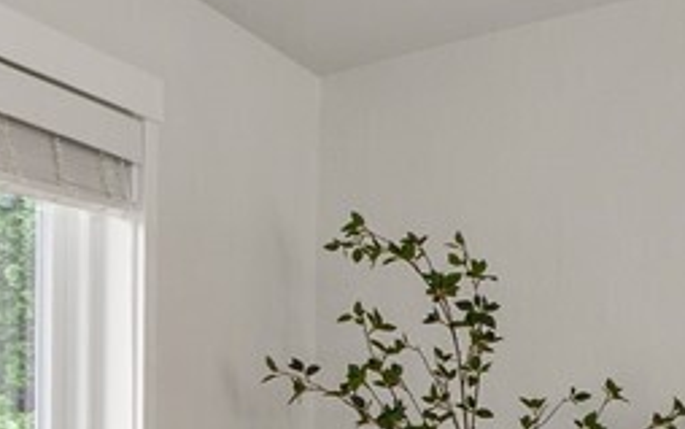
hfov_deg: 13.9
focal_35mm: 109
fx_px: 2036
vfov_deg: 11.7
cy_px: 554
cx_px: 1611
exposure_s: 1/6
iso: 320
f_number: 9
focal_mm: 16
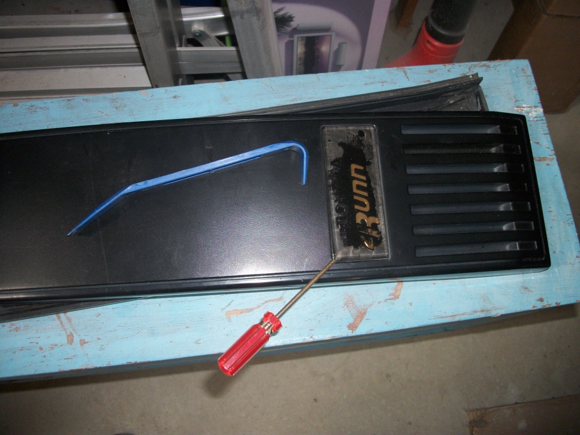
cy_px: 218
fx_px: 536
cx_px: 290
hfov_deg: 56.8
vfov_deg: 44.2
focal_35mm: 32
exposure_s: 1/60
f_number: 2.9
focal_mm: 5.7
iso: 160
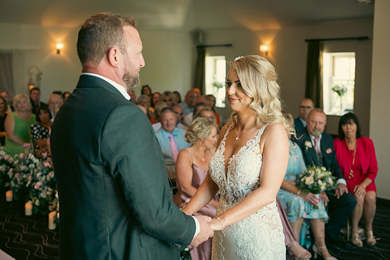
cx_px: 195
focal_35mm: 52
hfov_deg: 38.2
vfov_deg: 26.0
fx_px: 563
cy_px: 130
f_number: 3.5
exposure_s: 1/160
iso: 1000
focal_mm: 52
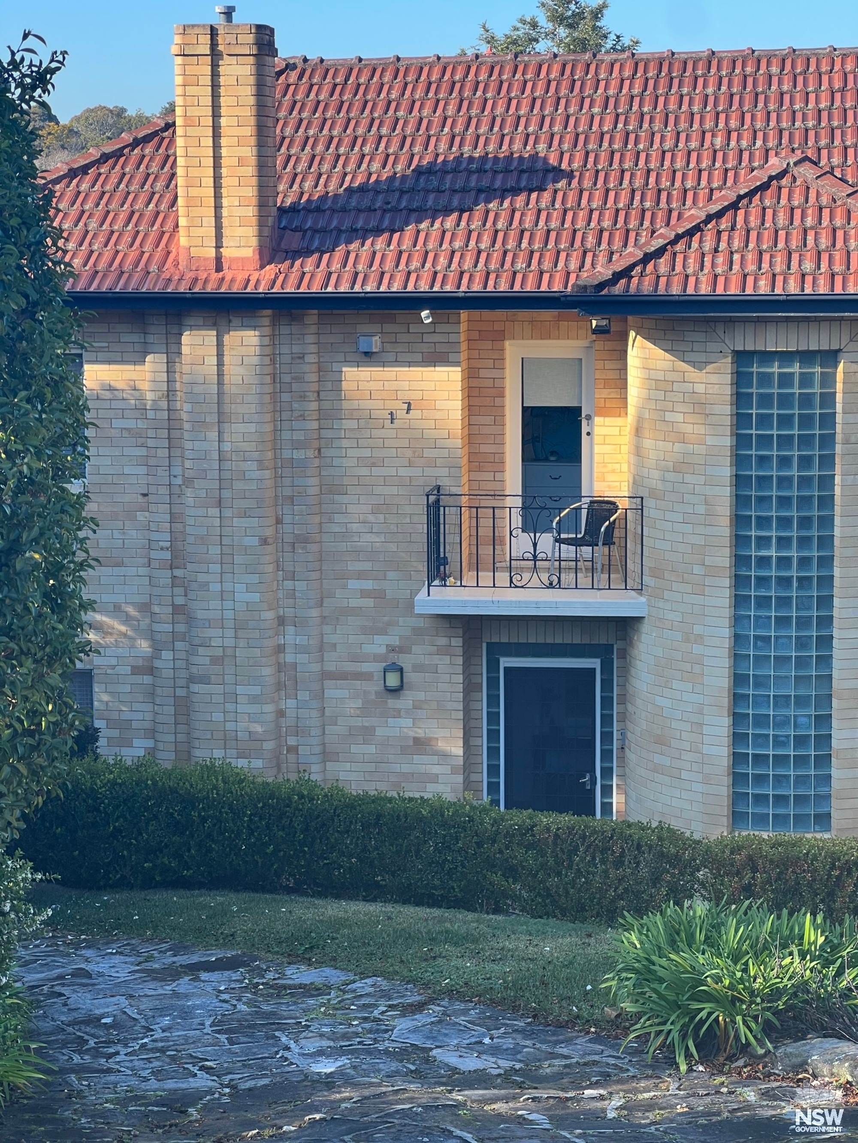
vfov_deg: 25.3
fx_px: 2545
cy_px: 572
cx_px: 429
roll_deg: +0.4
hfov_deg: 19.1
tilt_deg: -8.7
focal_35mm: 77
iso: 32
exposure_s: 1/172
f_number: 2.8
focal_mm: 9
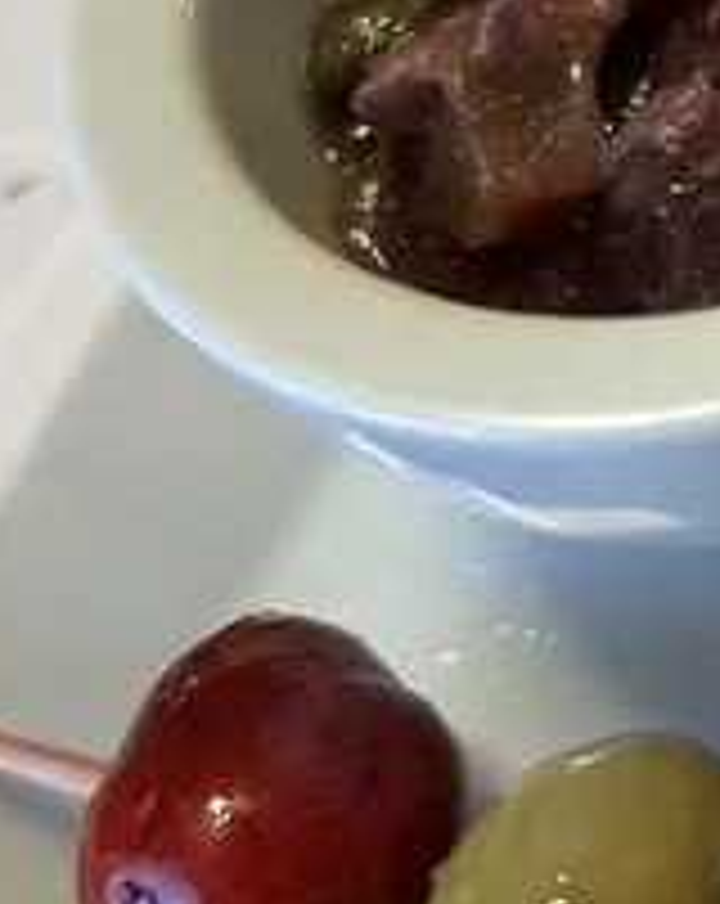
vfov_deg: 23.6
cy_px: 342
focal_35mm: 81
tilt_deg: -51.9
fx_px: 2164
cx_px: 882
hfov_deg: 17.9
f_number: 1.5
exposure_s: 1/100
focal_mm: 5.7
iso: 64
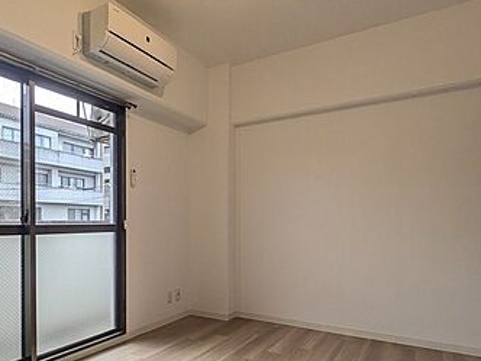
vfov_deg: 50.8
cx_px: 142
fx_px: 375
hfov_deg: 62.8
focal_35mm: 27
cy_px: 229
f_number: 2.2
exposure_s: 1/149
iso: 49
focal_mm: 1.83
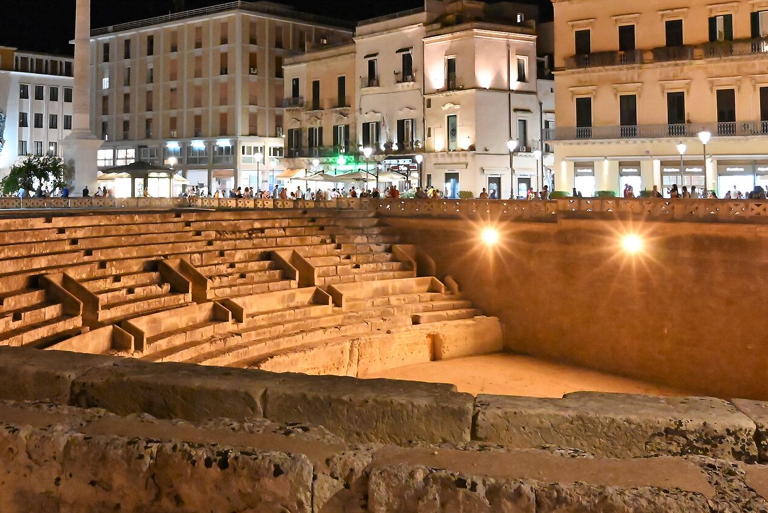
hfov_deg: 42.0
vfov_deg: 28.7
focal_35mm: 46
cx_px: 239
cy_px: 114
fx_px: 982
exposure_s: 1/60
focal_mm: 24
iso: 9000
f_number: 4
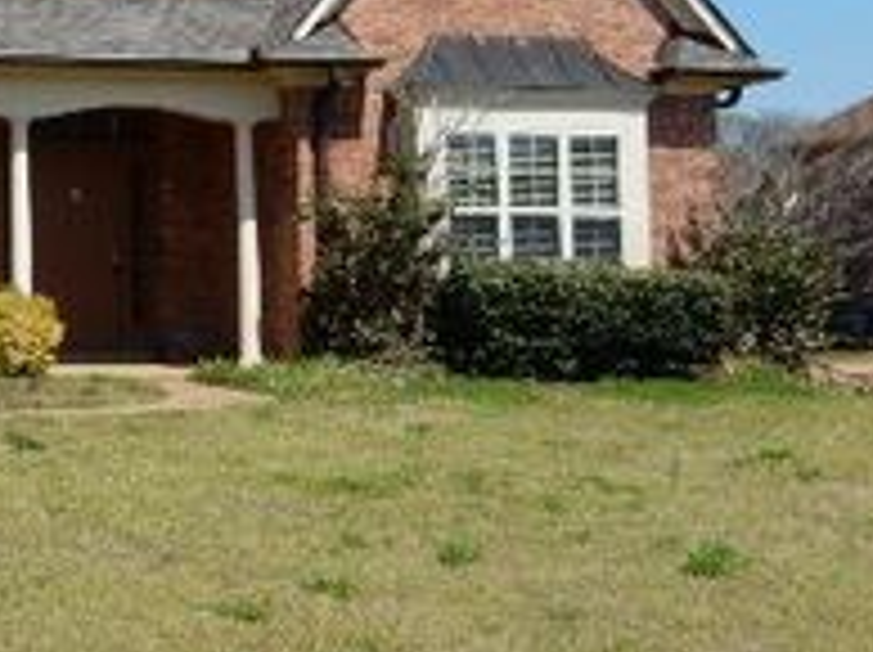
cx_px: -130
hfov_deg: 20.0
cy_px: -11
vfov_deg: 15.5
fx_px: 2343
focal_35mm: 93
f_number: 4
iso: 125
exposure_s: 1/1250
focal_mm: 6.4
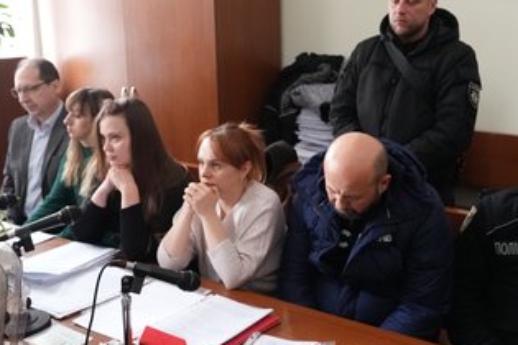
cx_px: 294
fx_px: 676
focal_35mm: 47
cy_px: 152
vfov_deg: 28.6
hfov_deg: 41.8
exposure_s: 1/160
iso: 16000
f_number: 4
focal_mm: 37
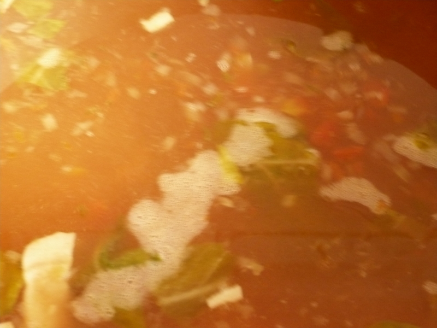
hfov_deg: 29.4
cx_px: 218
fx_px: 833
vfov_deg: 22.3
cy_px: 164
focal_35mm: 66
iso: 400
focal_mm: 10.9
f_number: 3.9
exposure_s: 1/5
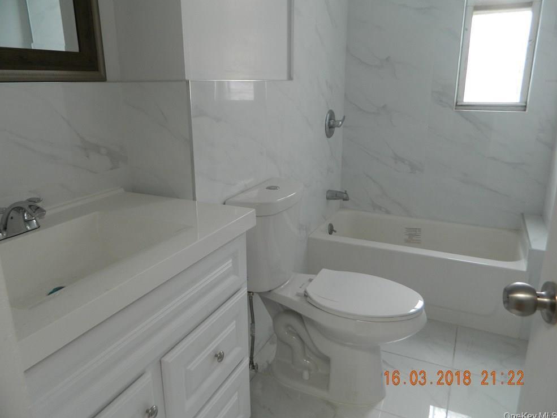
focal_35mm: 26
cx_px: 271
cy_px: 206
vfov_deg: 53.0
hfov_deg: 67.3
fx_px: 418
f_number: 3.1
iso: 110
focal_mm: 4.5
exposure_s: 1/30
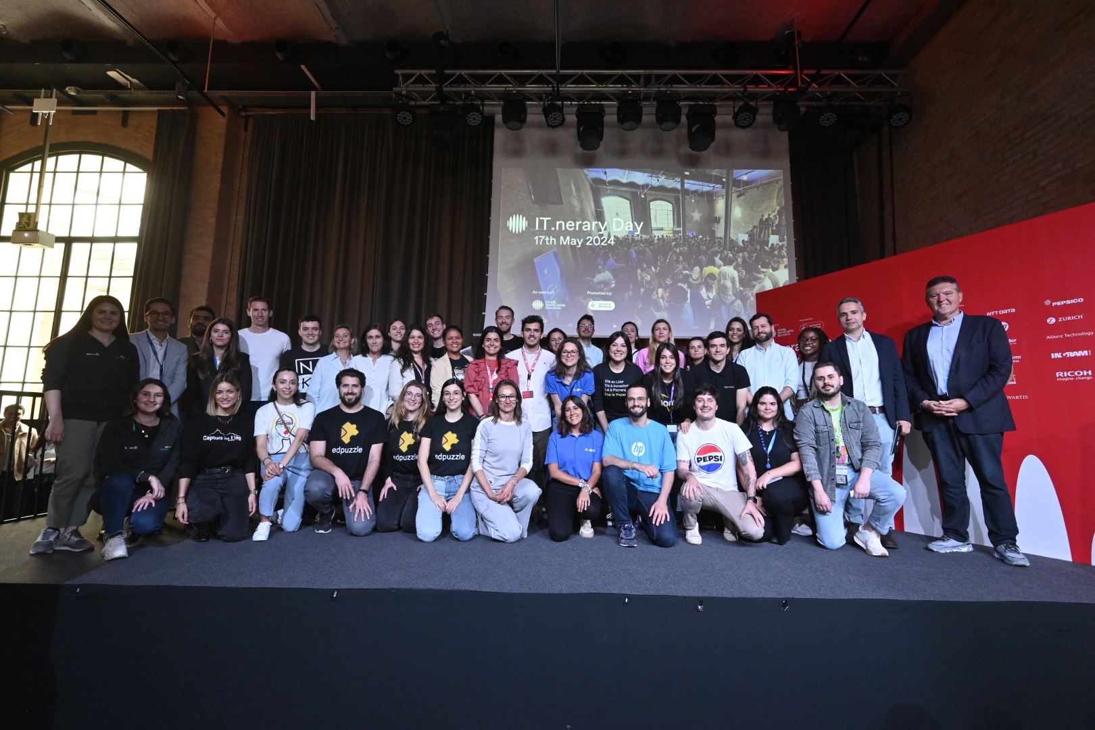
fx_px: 502
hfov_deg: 95.0
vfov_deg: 72.1
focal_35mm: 16
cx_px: 548
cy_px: 365
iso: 3200
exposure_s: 1/200
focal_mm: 16.5
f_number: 4.5
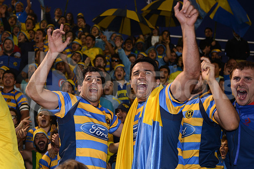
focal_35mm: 48
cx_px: 127
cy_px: 84
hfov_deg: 41.1
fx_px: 339
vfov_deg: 28.1
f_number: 2.8
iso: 800
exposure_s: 1/200
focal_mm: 48
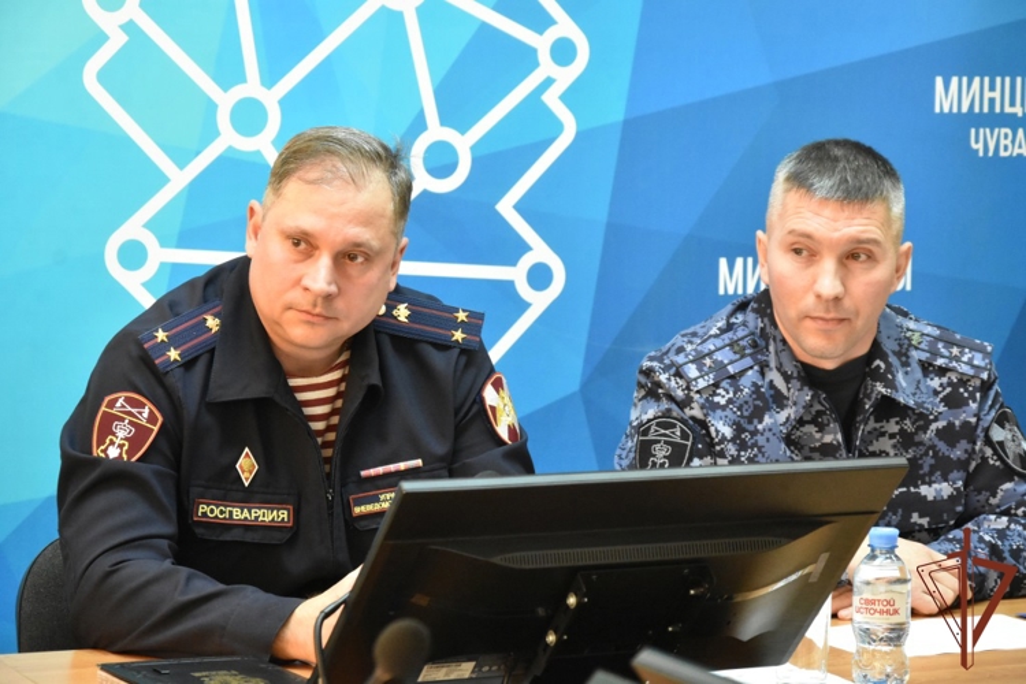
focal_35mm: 120
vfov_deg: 11.4
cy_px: 342
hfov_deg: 17.1
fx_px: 3420
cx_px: 513
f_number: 6.3
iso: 5000
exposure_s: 1/125
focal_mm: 80
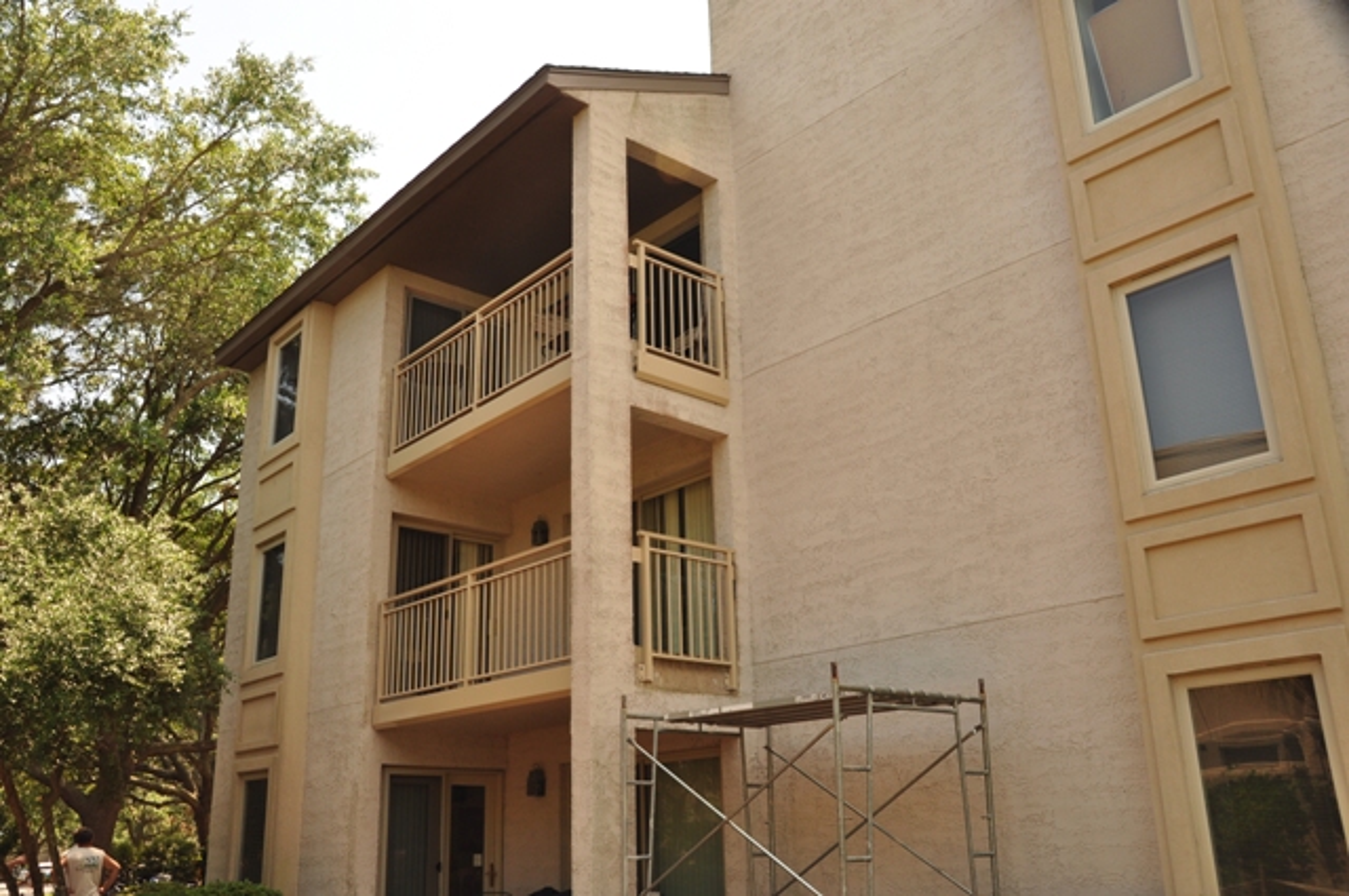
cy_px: 448
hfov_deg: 62.0
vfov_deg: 43.5
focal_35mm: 30
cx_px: 674
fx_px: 1123
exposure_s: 1/50
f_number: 10
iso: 200
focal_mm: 20
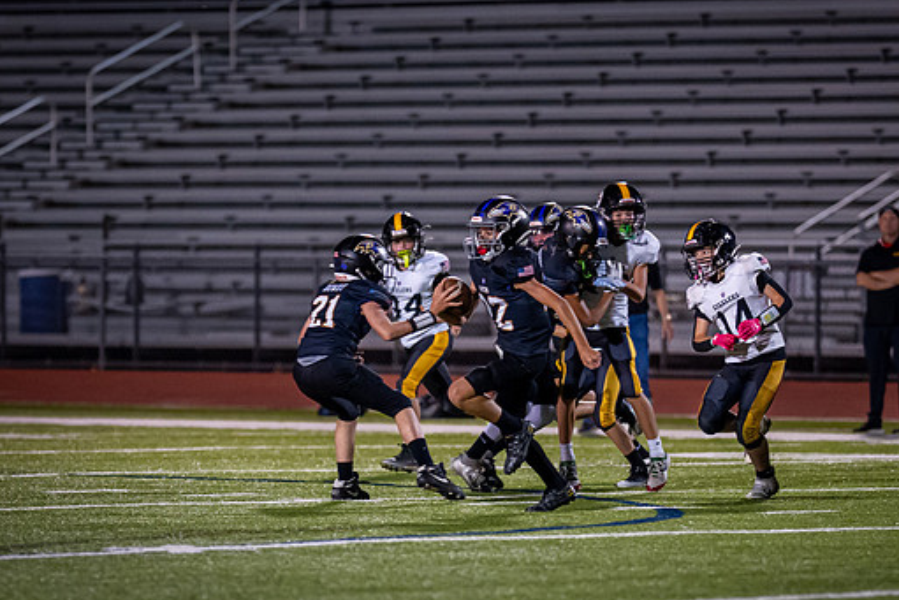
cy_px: 429
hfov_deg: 5.9
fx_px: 8767
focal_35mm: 351
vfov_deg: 3.9
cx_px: 432
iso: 1600
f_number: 1.8
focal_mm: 135
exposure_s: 1/1000
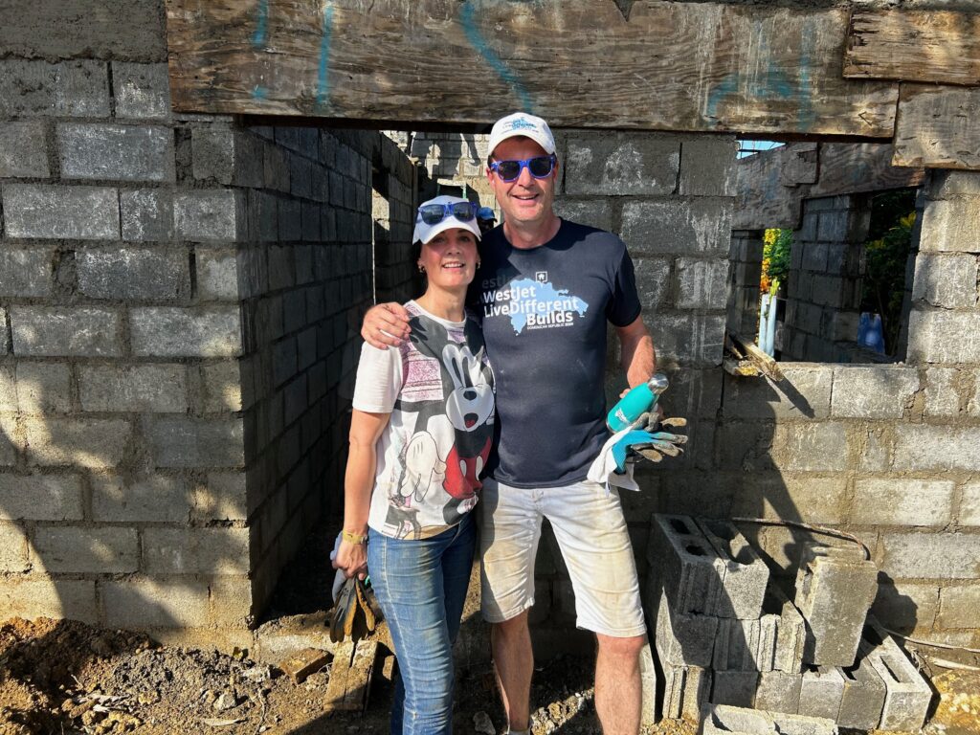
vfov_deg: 53.1
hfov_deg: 67.3
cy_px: 368
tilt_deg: -9.4
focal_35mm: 26
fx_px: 736
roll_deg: +0.6
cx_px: 490
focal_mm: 5.7
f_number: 1.5
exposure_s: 1/1575
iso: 50
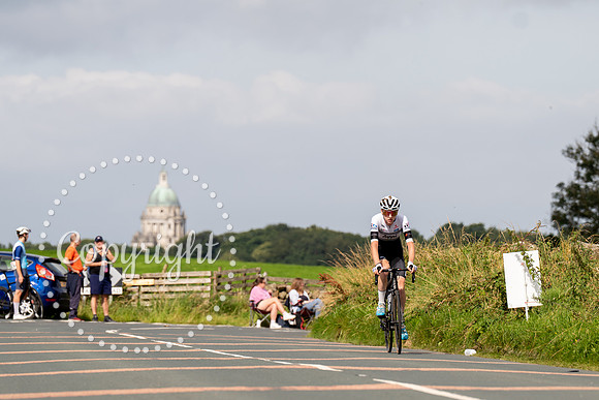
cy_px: 230
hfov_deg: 7.9
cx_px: 421
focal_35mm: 260
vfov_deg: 5.3
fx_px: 4332
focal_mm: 185
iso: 100
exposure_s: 1/800
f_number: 4.5
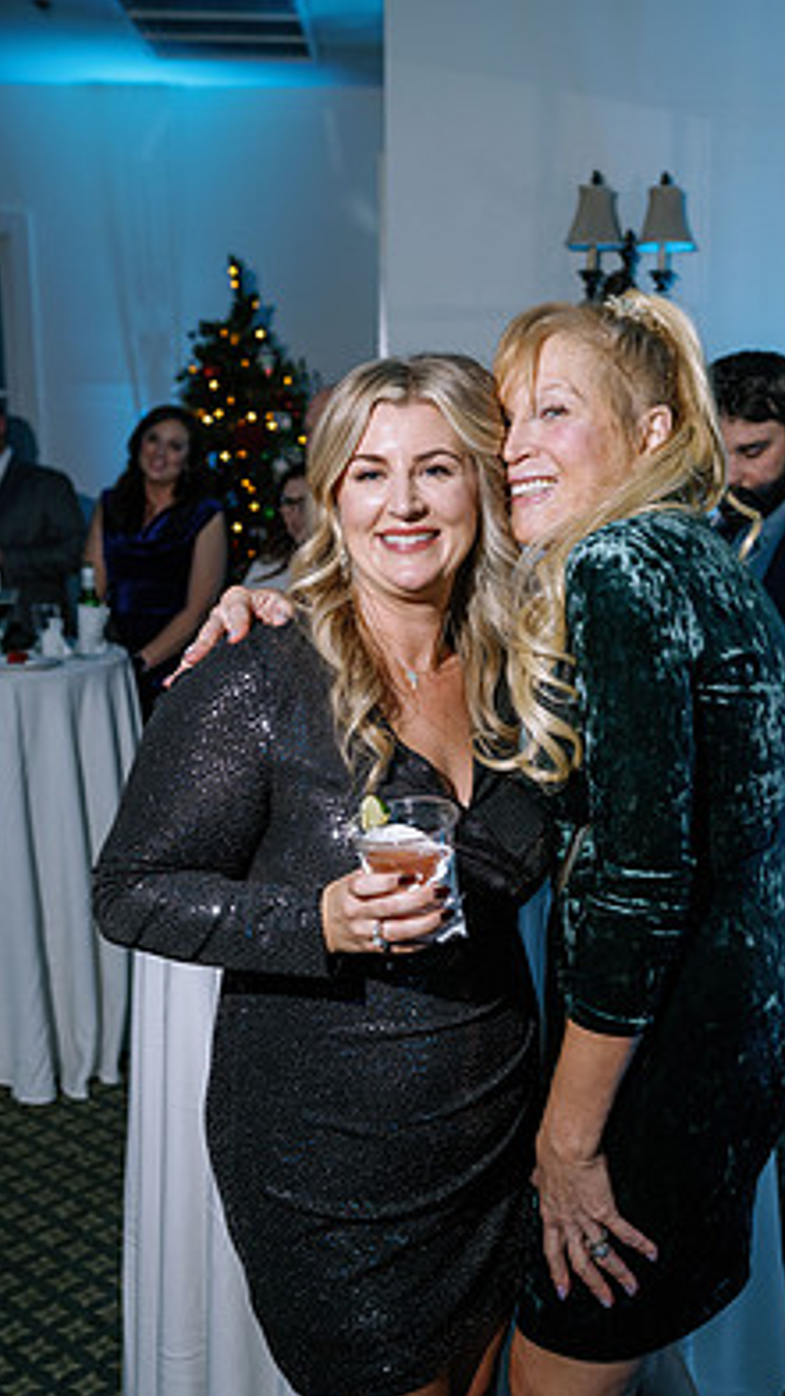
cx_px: 504
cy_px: 771
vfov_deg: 48.3
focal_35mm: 42
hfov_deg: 28.2
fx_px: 1555
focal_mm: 35
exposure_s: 1/125
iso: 800
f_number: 4
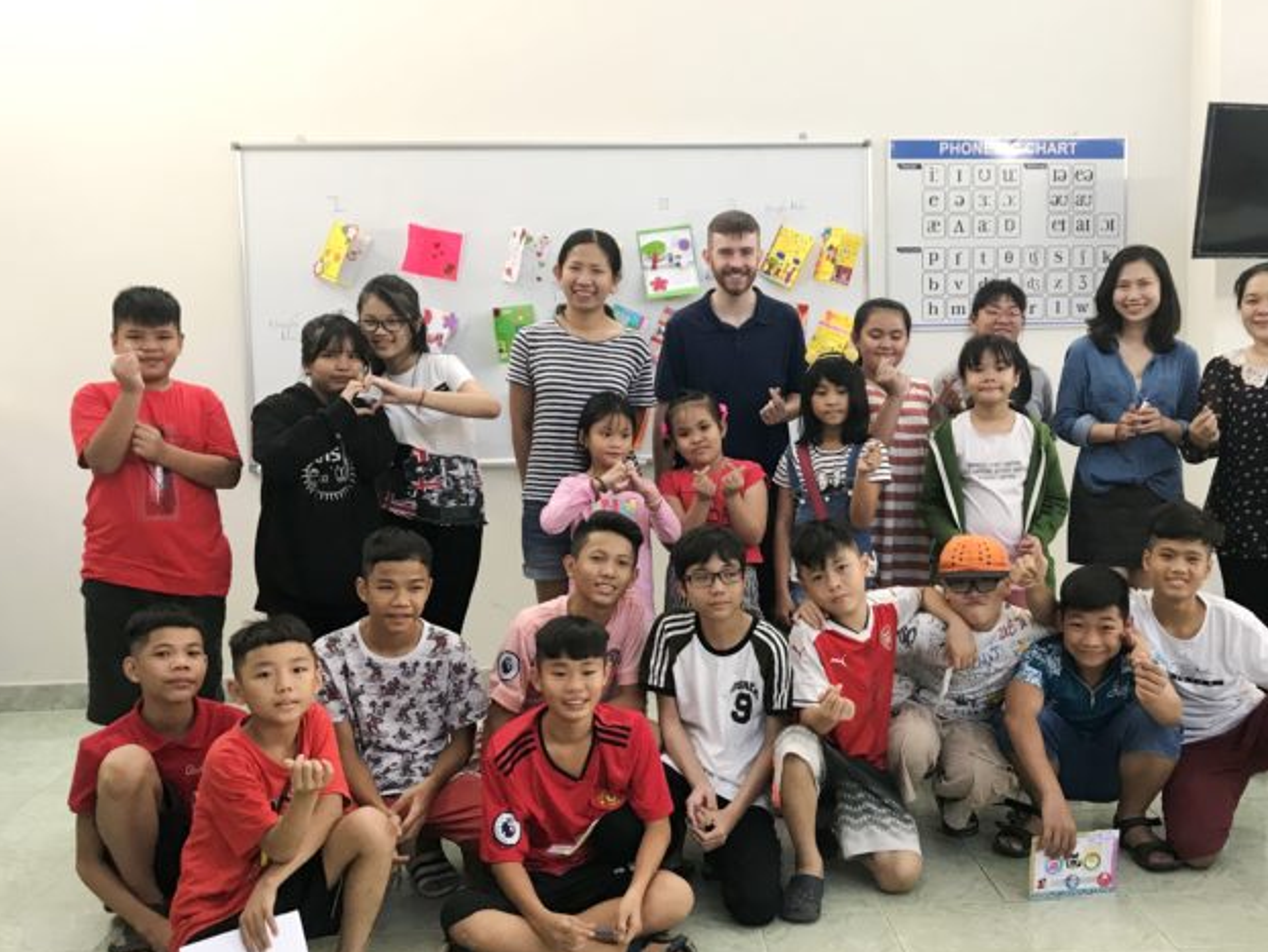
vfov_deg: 39.7
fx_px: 1319
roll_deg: +0.5
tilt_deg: -4.9
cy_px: 481
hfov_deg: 51.1
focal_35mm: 36
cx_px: 750
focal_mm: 3.99
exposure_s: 1/33
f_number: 1.8
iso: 25
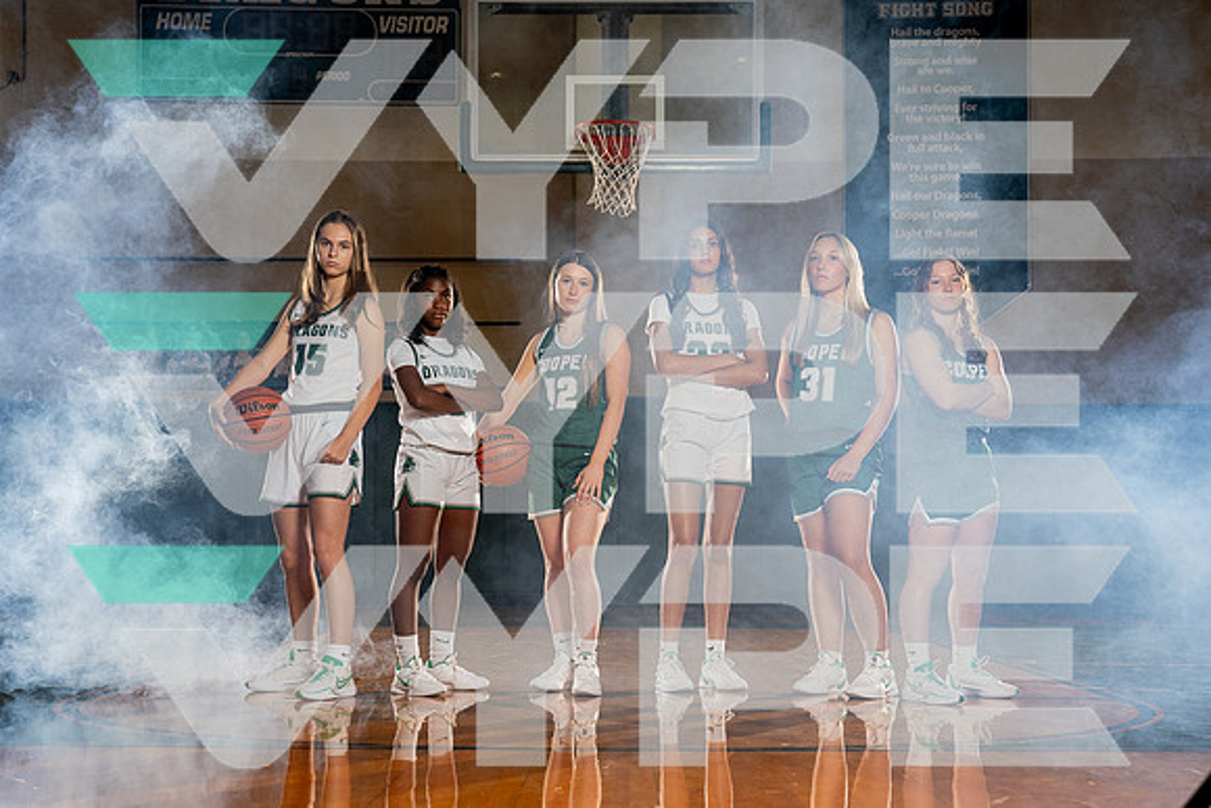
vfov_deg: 25.1
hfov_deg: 37.0
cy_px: 394
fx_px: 1812
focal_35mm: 54
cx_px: 601
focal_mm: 51
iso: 160
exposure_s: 1/250
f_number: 6.3
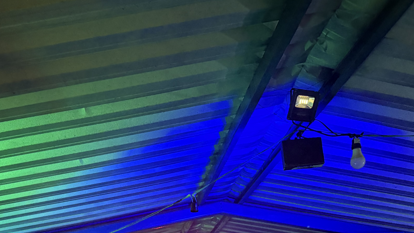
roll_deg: +2.4
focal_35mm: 47
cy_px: 270
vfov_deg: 23.5
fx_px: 516
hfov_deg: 43.6
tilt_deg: +6.4
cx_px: 182
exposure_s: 1/25
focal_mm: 6.76
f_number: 1.78
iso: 1600
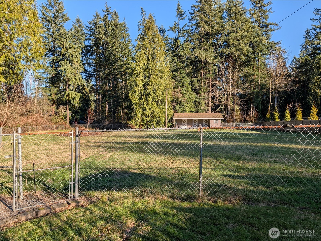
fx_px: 223
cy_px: 120
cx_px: 160
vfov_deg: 56.9
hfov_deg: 71.5
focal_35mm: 24
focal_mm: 6.9
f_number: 1.68
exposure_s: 1/652
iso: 19
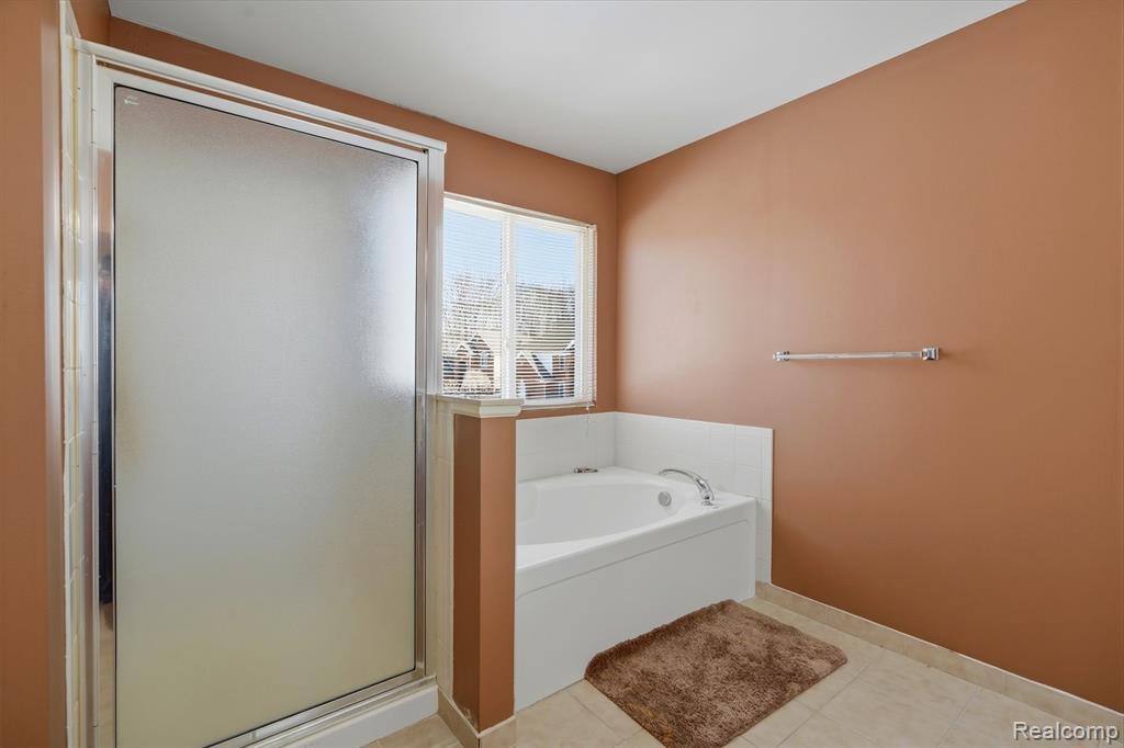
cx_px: 562
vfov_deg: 73.7
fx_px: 499
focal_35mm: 16
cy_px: 374
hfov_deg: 96.8
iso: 250
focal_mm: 16
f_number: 8
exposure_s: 1/400
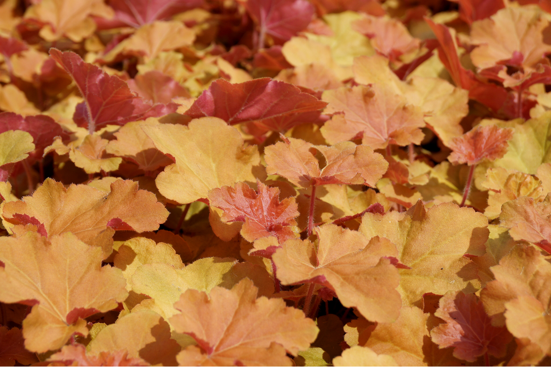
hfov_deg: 24.6
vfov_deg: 16.6
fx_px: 1263
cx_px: 276
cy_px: 184
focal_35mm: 82
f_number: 8
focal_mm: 55
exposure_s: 1/320
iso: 100
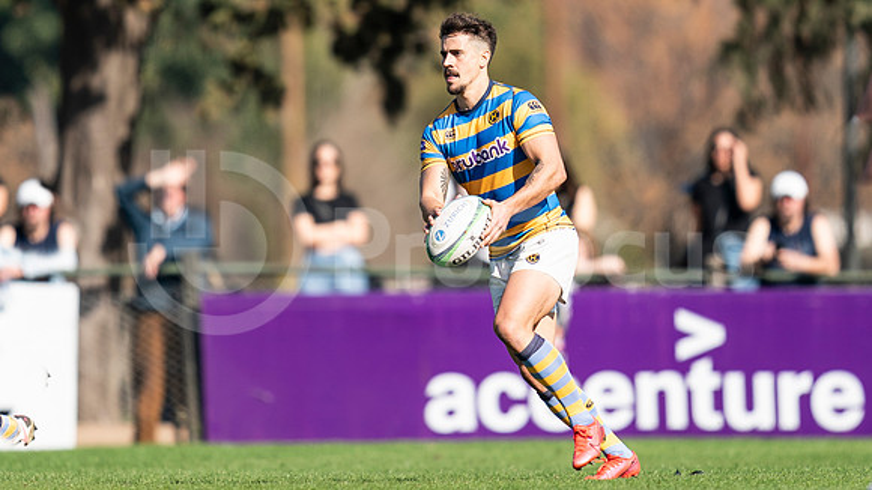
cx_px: 420
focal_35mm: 954
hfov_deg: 2.3
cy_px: 152
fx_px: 22062
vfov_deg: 1.3
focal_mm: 400
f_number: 2.8
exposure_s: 1/1250
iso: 100
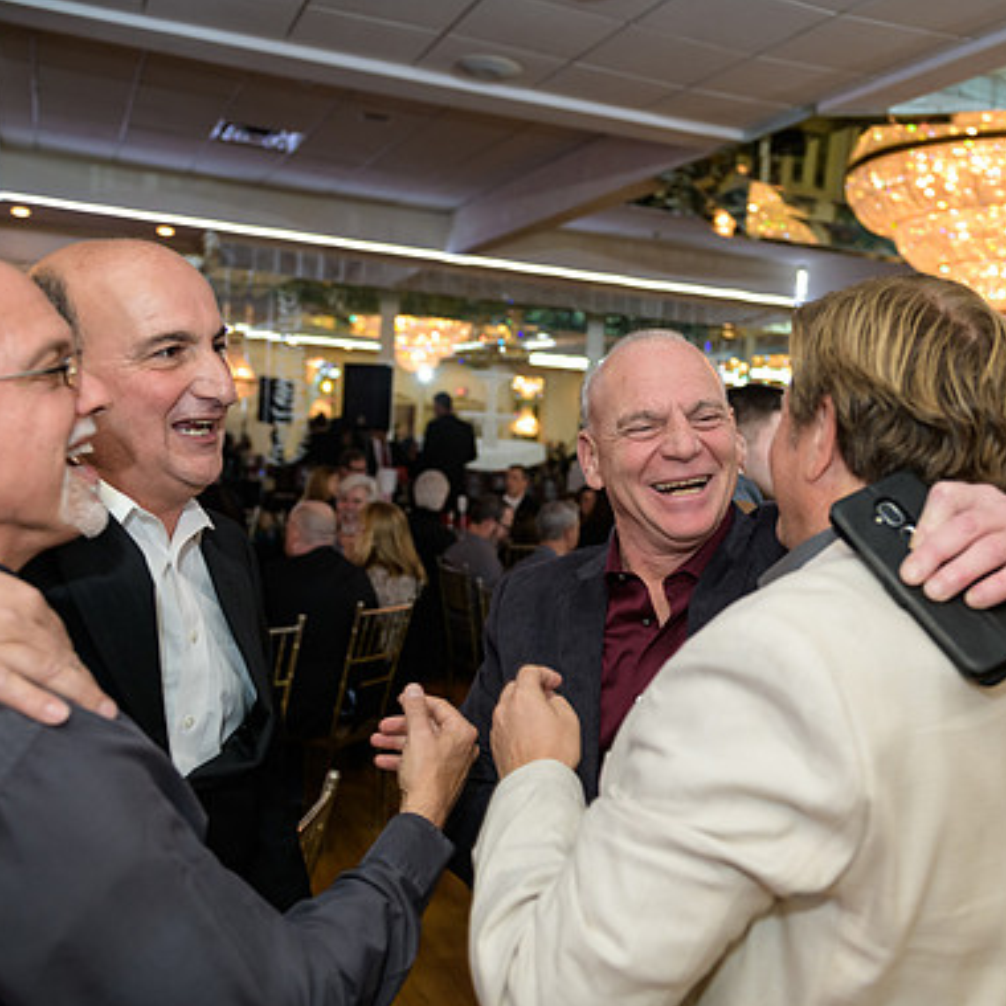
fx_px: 1151
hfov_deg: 47.0
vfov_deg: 47.2
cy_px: 507
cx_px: 604
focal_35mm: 35
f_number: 3.2
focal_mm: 27
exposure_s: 1/125
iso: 1000
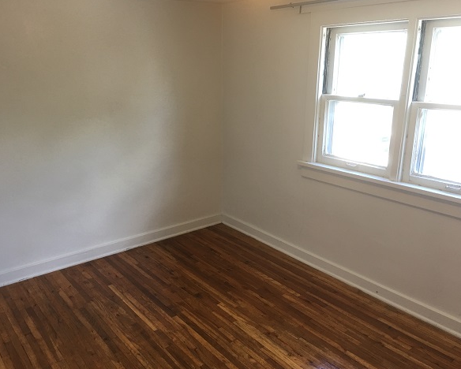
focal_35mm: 31
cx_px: 212
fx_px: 423
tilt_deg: -14.6
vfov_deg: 47.2
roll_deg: -0.2
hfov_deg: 57.1
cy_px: 184
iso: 40
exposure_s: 1/30
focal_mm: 4.15
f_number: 2.2
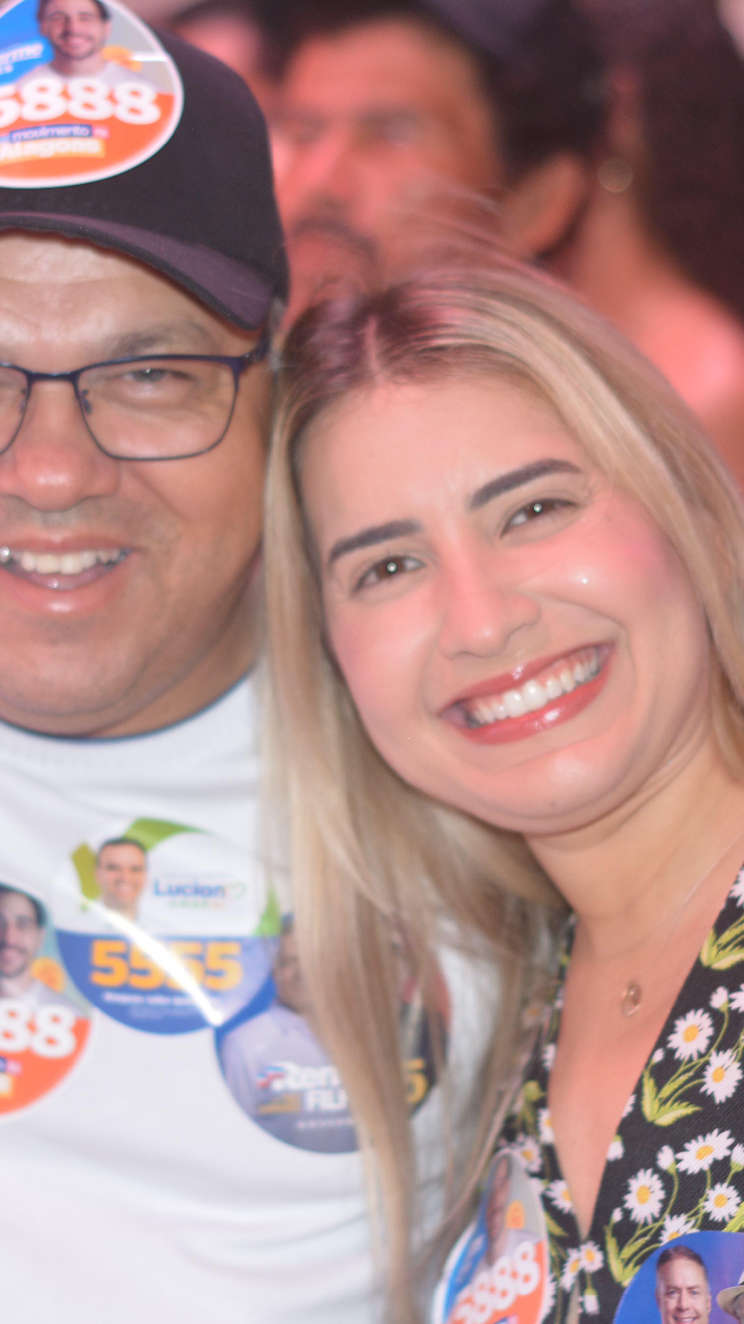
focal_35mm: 118
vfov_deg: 18.2
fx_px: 4139
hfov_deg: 10.3
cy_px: 662
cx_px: 422
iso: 500
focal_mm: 50
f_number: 2.8
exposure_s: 1/60
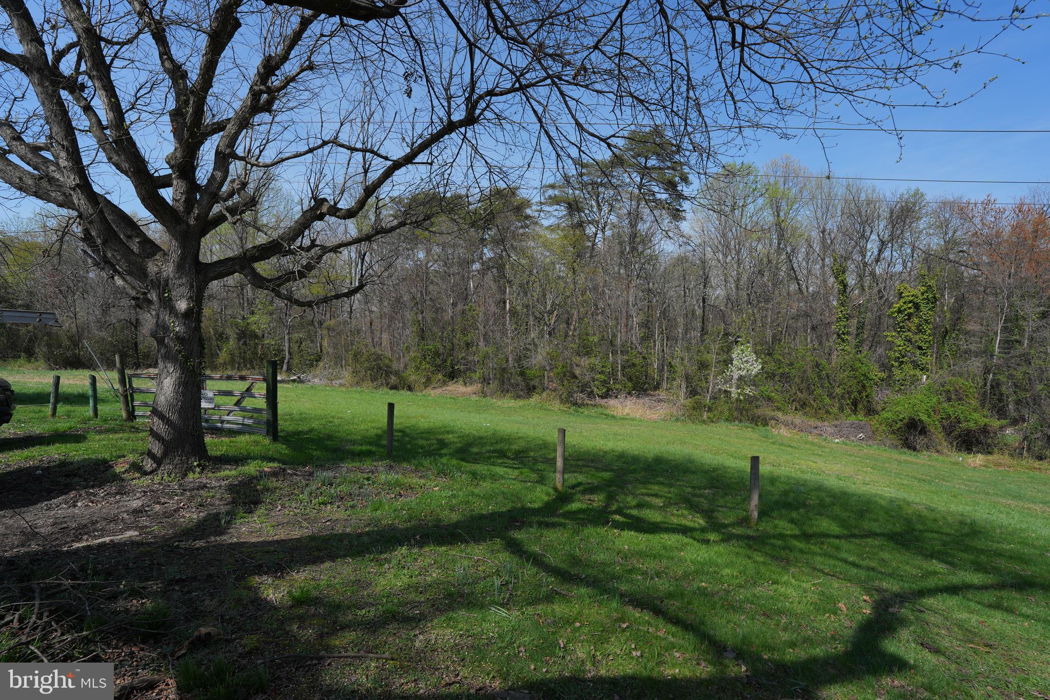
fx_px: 467
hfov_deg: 96.7
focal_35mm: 16
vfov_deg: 73.7
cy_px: 350
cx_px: 525
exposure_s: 1/640
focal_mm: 16
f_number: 6.3
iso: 100
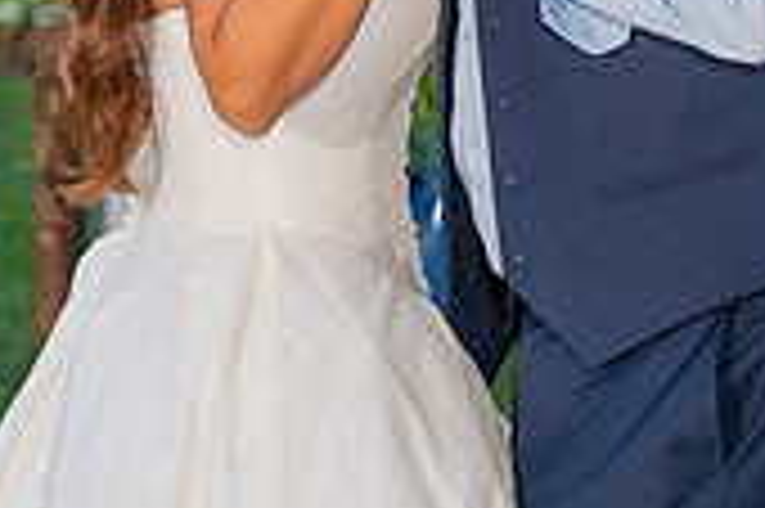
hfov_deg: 9.3
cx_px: 400
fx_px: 4713
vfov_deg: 6.1
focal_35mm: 222
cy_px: -348
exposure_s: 1/200
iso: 1600
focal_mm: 65
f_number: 4
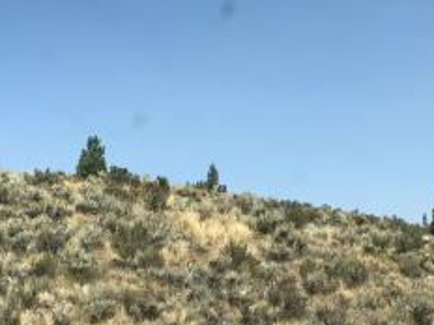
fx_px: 1003
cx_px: 234
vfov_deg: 18.4
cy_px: 202
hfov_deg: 24.4
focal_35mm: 80
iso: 20
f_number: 1.8
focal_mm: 3.99
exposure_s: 1/1779
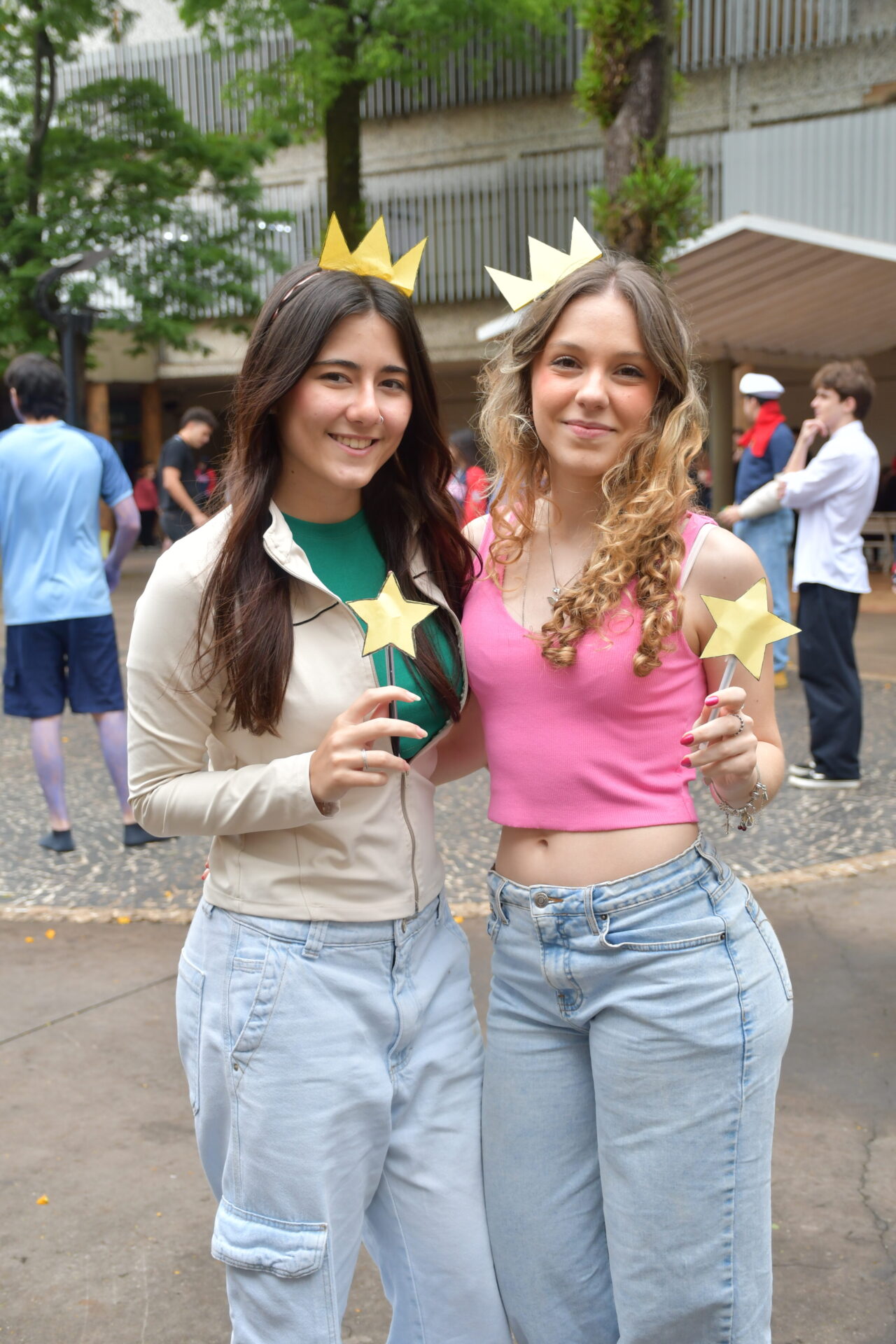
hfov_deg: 26.5
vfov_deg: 38.9
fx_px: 1904
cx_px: 448
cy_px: 672
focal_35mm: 51
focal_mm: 34
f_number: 4.2
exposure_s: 1/250
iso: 450
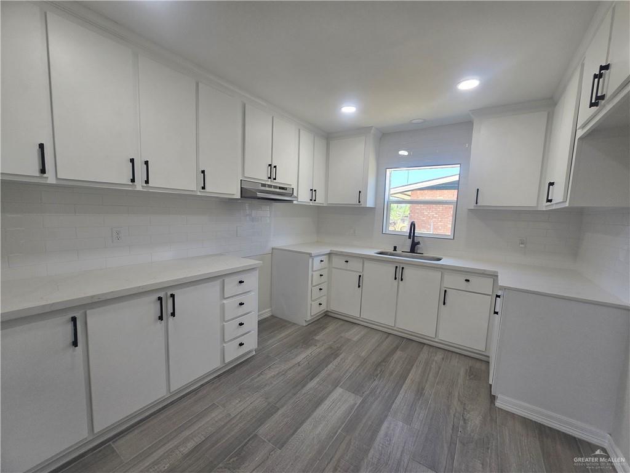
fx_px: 237
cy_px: 236
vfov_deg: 89.9
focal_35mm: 13
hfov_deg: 106.2
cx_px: 315
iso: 80
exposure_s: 1/120
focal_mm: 2.2
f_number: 2.2
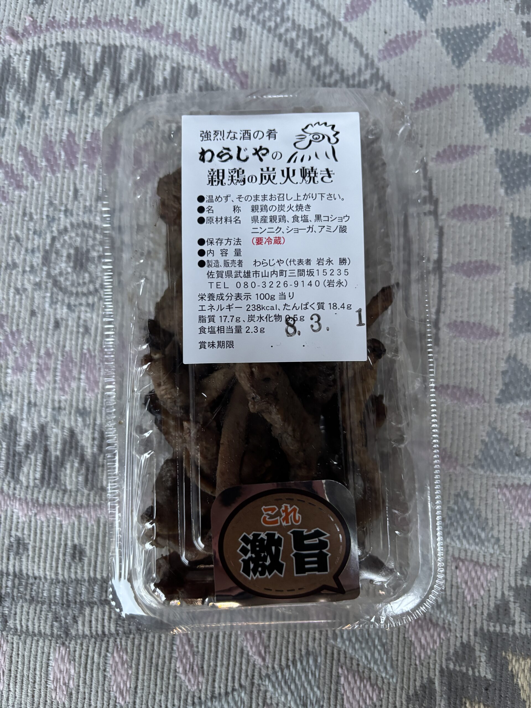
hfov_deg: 53.1
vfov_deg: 67.3
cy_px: 354
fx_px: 532
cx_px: 266
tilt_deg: -84.6
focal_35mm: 26
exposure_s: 1/59
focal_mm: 5.96
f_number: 1.6
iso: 500
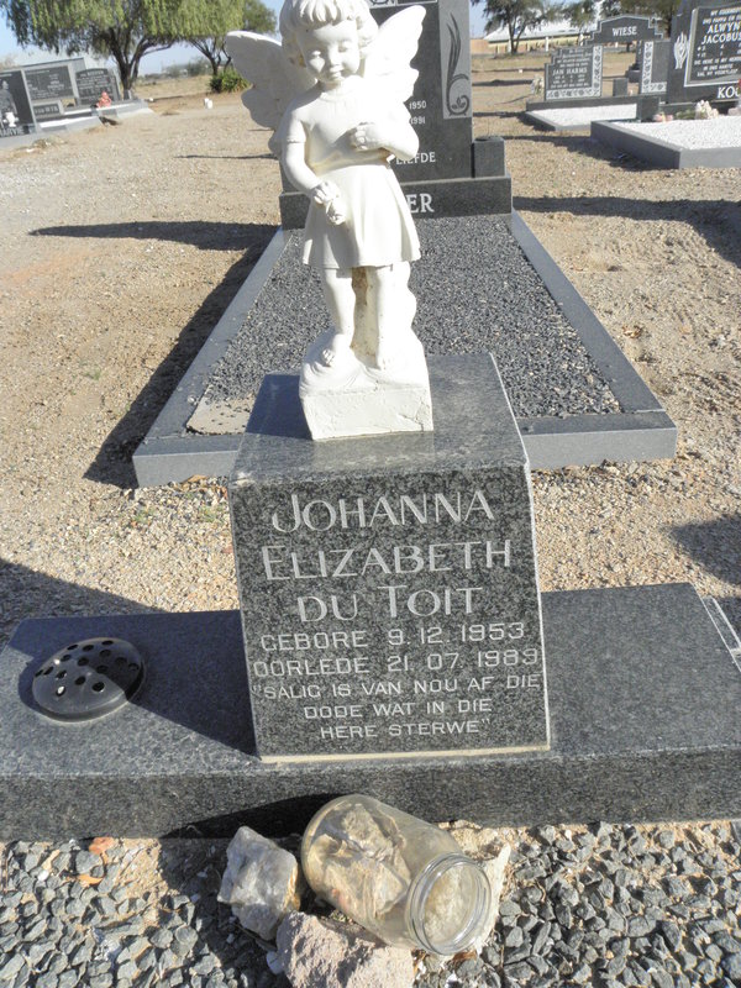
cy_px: 494
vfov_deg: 67.3
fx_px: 742
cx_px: 370
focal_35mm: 26
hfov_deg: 53.1
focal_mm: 4.6
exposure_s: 1/800
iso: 200
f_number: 6.3
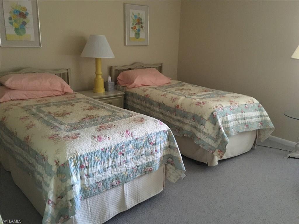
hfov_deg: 61.7
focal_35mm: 29
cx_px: 150
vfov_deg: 48.2
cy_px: 112
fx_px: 250
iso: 320
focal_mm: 4.15
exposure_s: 1/15
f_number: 2.2
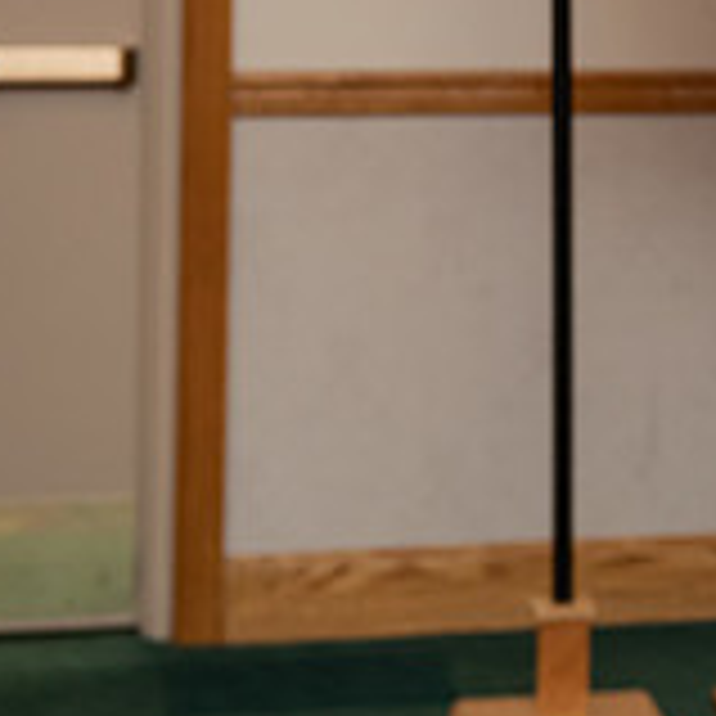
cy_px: -79
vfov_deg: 9.9
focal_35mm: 174
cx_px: 1243
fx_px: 4072
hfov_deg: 9.6
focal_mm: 56
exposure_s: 1/200
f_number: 5.6
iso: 1250
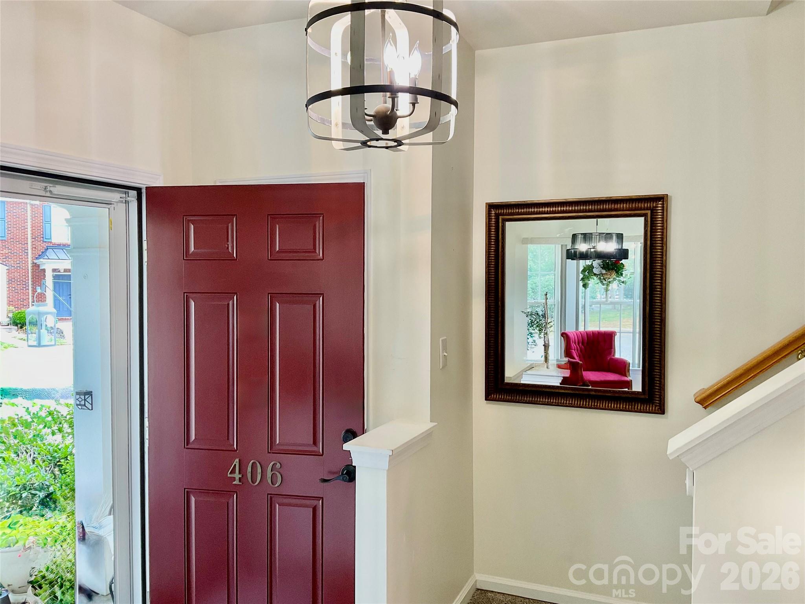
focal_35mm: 29
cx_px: 402
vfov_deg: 48.2
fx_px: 674
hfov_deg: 61.7
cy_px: 302
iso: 50
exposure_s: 1/60
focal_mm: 3
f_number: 1.8
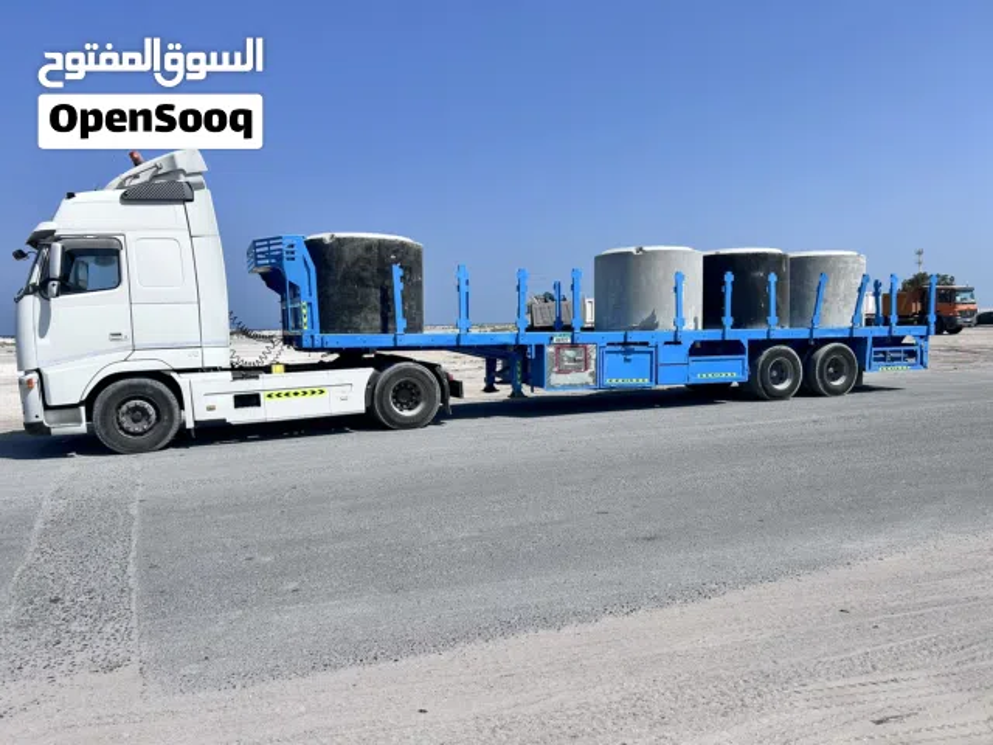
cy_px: 372
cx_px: 496
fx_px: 746
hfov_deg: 67.3
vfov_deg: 53.1
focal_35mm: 26
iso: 50
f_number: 1.5
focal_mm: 5.7
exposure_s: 1/8696
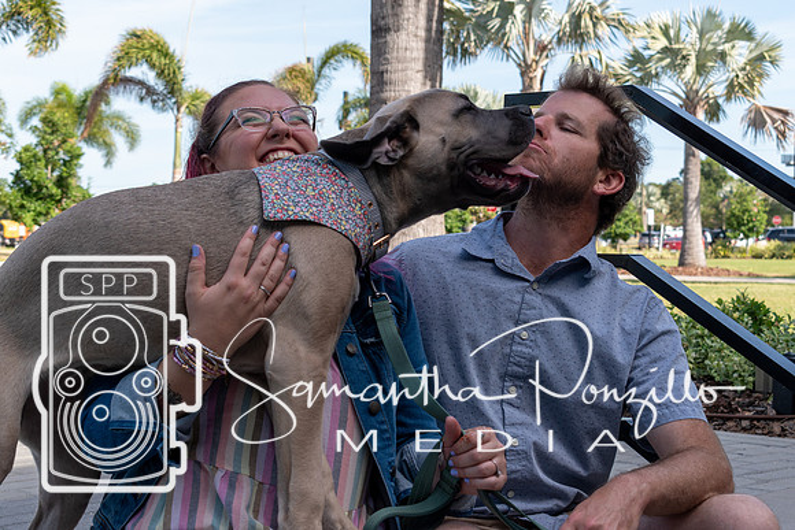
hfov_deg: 31.9
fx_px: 1392
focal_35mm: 63
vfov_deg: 21.6
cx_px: 398
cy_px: 265
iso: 200
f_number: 8
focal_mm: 42
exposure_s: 1/250
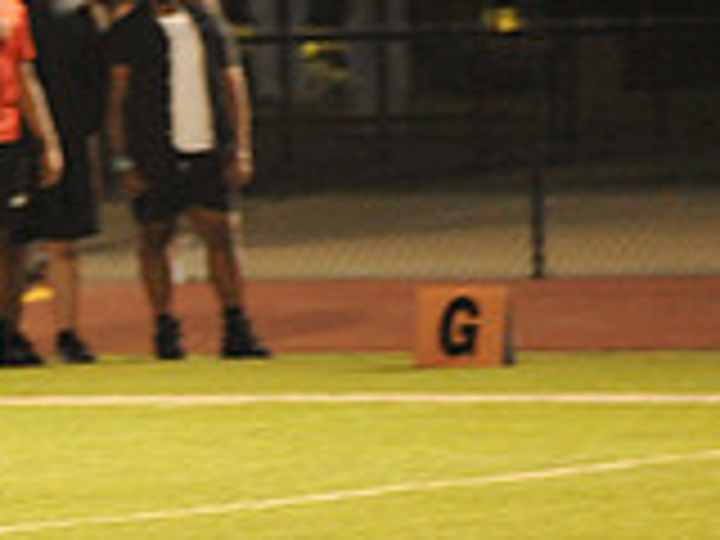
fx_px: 14497
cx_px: -562
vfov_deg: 2.1
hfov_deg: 2.8
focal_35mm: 697
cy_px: 243
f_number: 4.5
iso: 5000
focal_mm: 200
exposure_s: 1/200
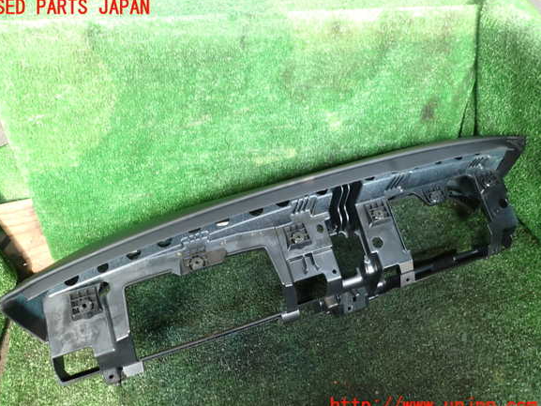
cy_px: 207
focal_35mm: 26
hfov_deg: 67.3
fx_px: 406
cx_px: 261
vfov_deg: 53.1
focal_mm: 4.5
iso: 160
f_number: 2
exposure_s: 1/60
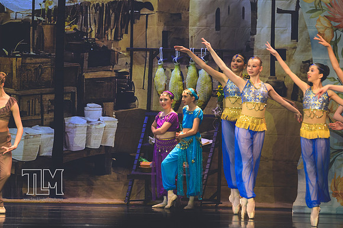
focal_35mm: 300
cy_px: 114
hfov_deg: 6.9
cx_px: 172
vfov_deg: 4.6
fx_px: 2857
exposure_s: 1/500
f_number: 2.8
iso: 1800
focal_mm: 200
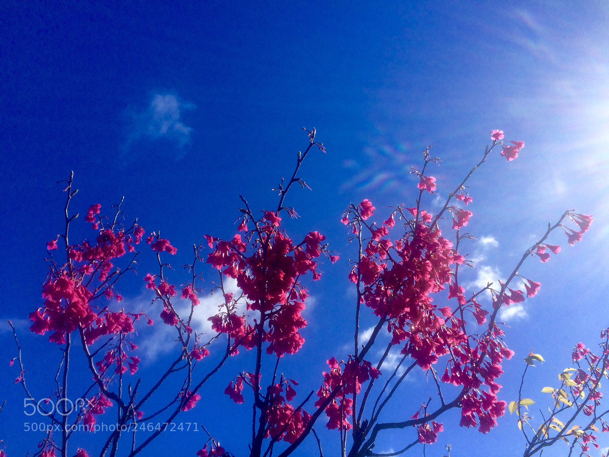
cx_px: 304
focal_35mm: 29
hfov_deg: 61.7
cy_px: 228
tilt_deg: +42.5
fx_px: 510
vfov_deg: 48.2
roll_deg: +11.4
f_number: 2.2
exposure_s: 1/2564
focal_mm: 4.15
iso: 32
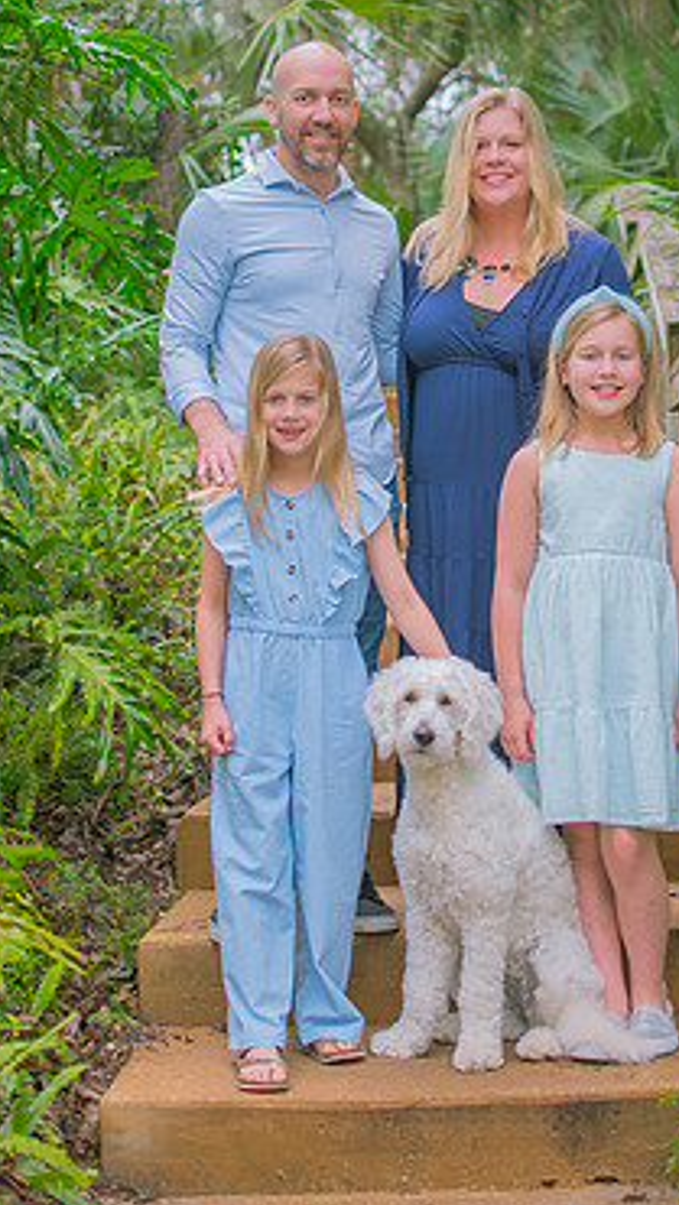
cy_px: 487
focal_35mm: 66
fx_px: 2110
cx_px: 484
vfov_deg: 31.8
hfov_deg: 18.2
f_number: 2.2
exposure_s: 1/250
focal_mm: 35
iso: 100
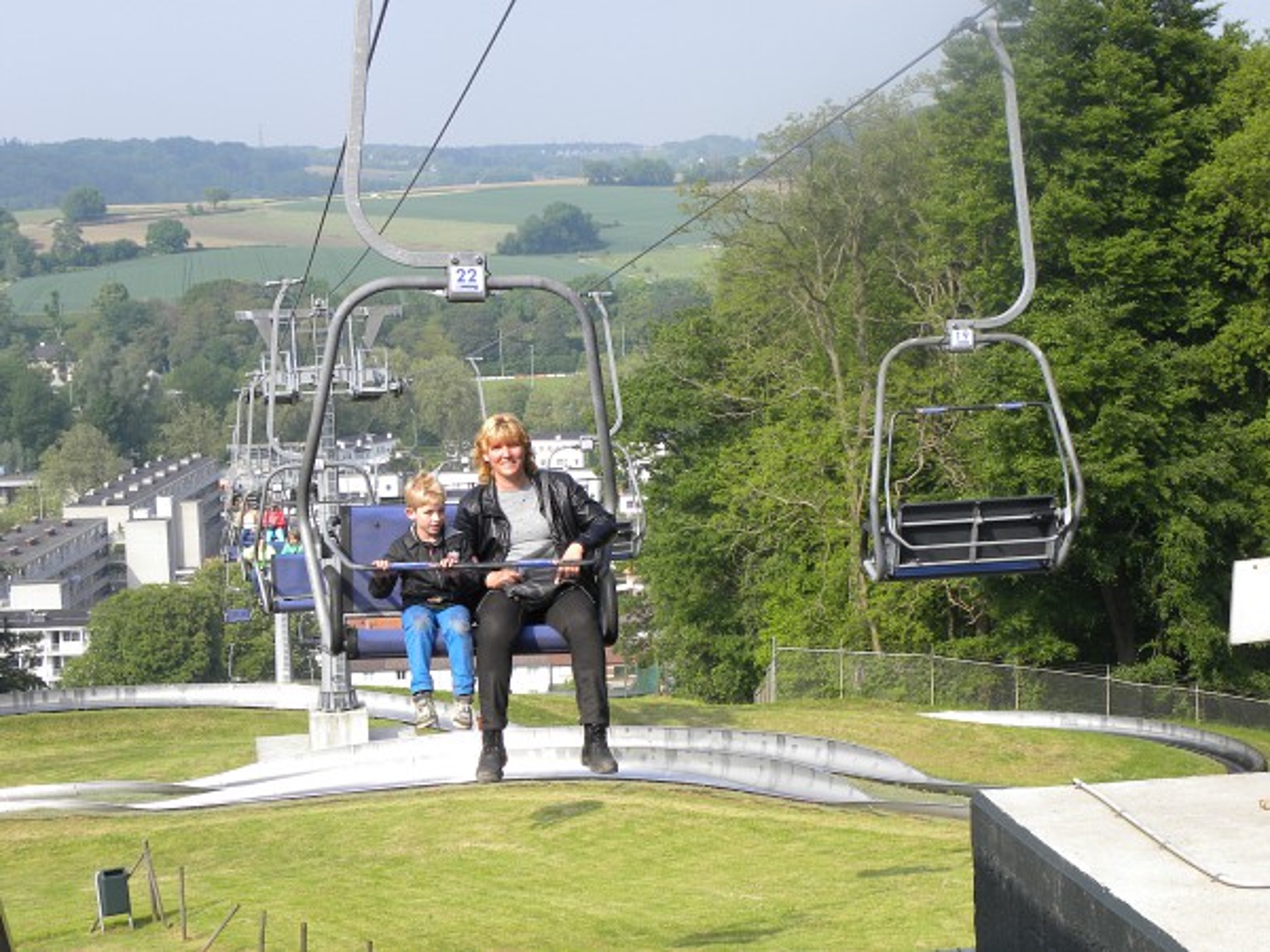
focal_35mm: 75
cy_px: 476
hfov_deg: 26.0
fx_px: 2752
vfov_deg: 19.6
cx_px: 635
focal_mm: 13.4
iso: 64
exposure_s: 1/190
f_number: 5.6
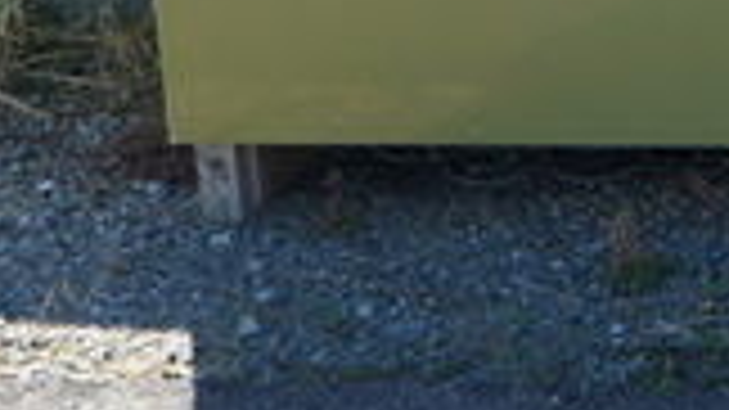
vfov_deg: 7.6
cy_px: -360
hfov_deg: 12.4
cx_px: 1456
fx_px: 2957
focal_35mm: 153
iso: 100
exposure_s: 1/100
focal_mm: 29
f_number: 6.3
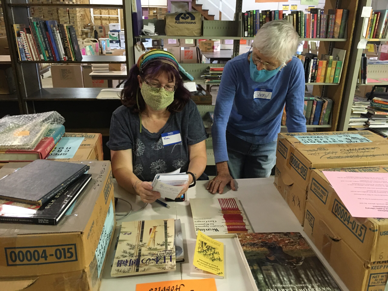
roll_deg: -0.9
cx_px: 194
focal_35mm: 29
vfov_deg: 48.2
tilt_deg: -22.2
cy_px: 146
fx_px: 325
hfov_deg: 61.7
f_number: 2.2
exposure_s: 1/30
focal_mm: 4.15
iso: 200
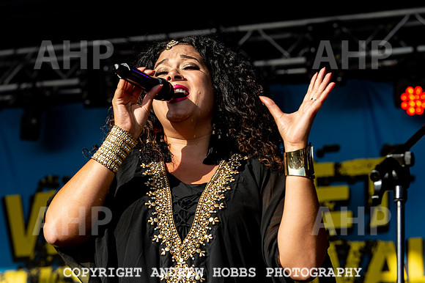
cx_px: 187
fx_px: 1478
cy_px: 125
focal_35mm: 125
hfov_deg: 16.4
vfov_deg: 10.9
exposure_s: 1/640
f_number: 5.6
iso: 220
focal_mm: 102
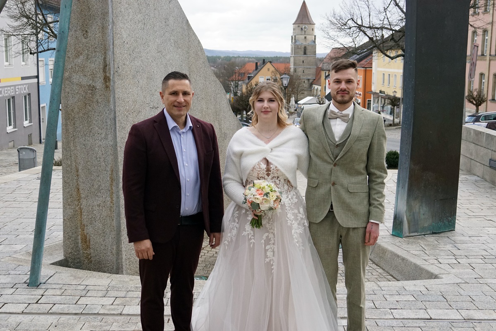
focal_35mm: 45
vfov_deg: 29.9
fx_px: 620
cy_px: 166
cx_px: 248
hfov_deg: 43.6
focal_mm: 30
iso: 1250
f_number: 4.5
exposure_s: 1/2000
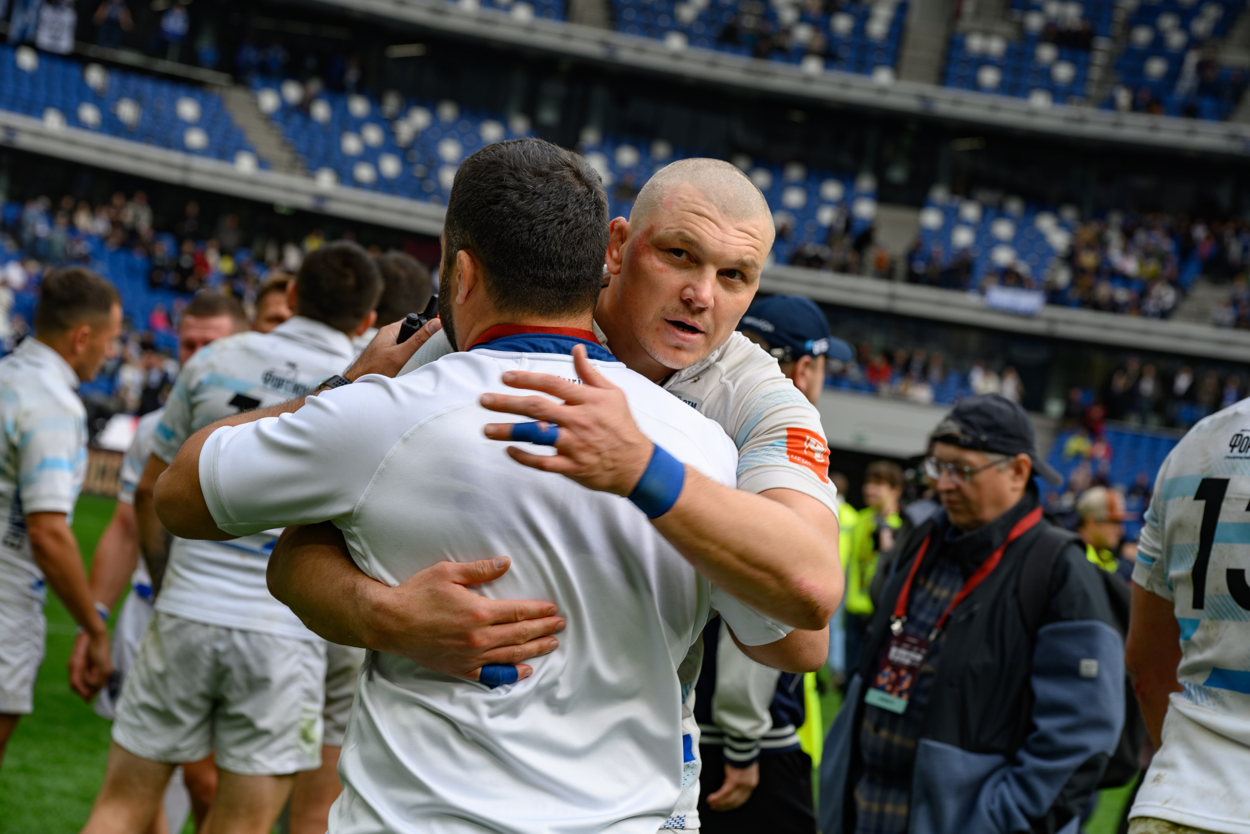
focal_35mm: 97
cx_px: 673
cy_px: 396
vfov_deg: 14.1
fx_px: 3370
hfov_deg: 21.0
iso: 100
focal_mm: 86
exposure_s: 1/250
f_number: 5.6
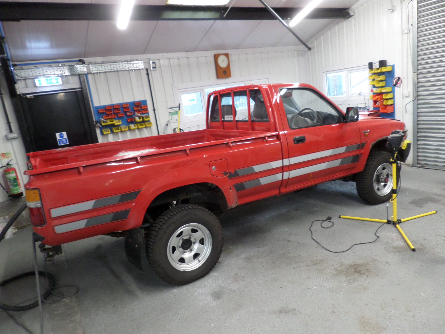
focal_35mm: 24
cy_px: 167
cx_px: 222
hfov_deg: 71.6
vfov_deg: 56.8
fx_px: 309
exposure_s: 1/20
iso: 200
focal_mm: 4.3
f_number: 3.1
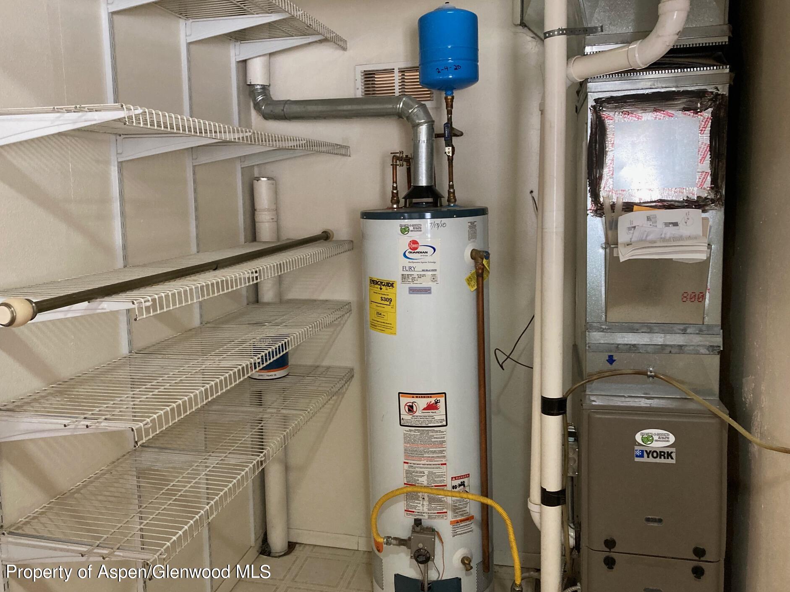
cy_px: 283
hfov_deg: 59.9
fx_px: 685
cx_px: 369
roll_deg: +0.7
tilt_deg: -5.7
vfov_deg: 46.8
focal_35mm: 30
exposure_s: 1/40
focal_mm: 3.99
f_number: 1.8
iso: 250
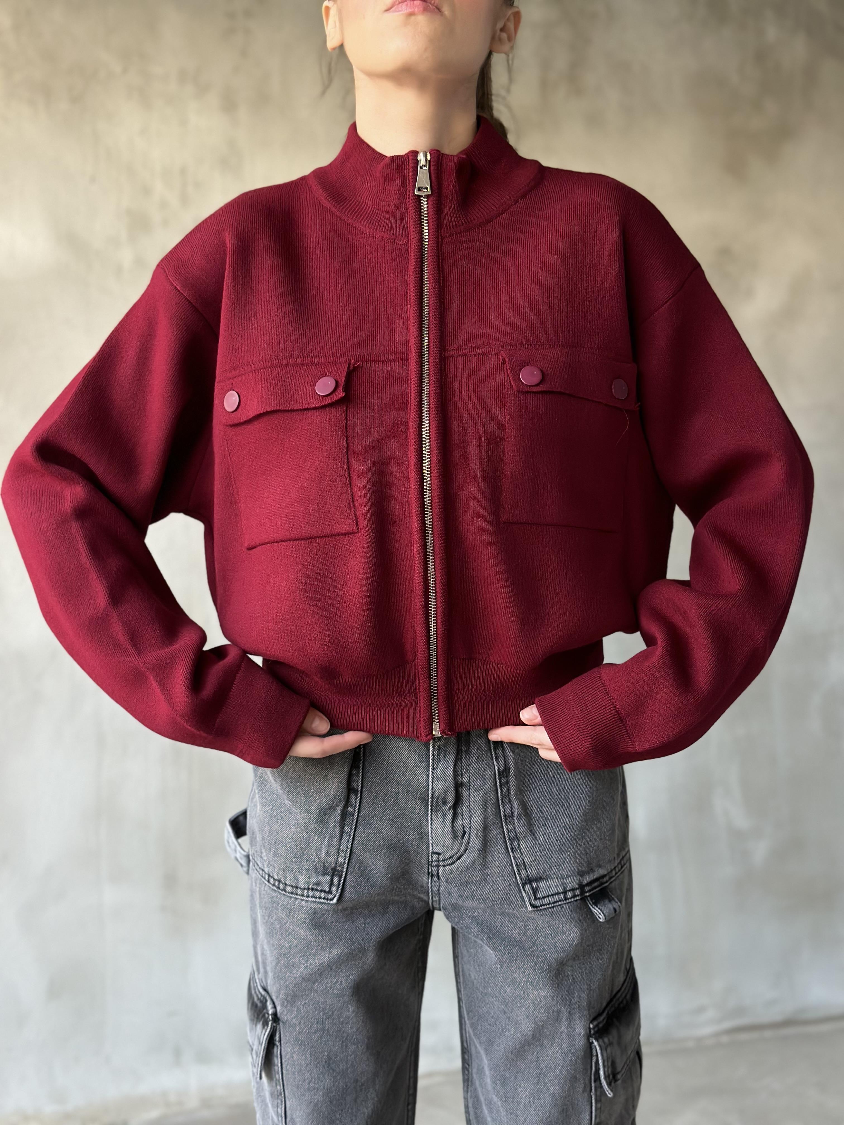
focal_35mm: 48
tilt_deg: -3.6
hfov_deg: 30.3
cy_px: 562
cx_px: 422
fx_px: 1560
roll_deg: -0.3
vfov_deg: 39.7
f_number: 1.78
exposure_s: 1/60
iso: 250
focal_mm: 6.86
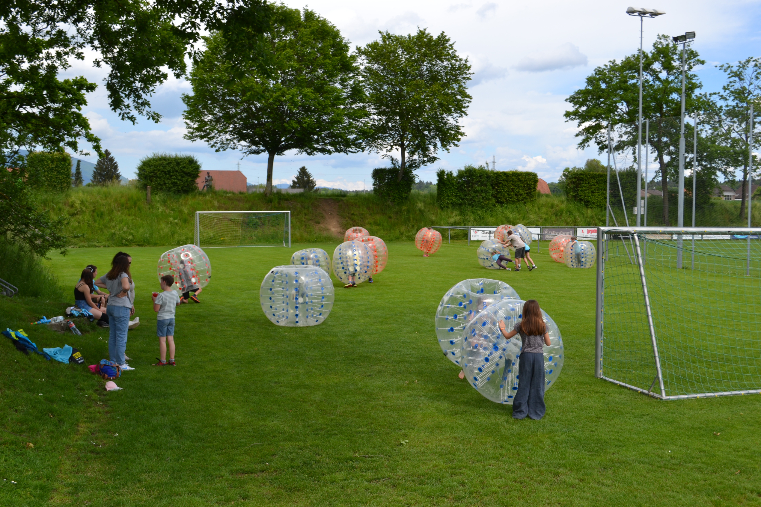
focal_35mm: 42
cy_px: 254
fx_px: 888
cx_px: 380
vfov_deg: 31.9
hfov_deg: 46.4
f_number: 8
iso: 100
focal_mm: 28
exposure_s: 1/250
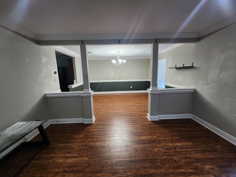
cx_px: 118
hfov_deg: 106.2
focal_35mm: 13
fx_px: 89
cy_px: 88
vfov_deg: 89.9
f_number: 2.2
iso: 400
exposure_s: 1/30
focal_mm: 2.2
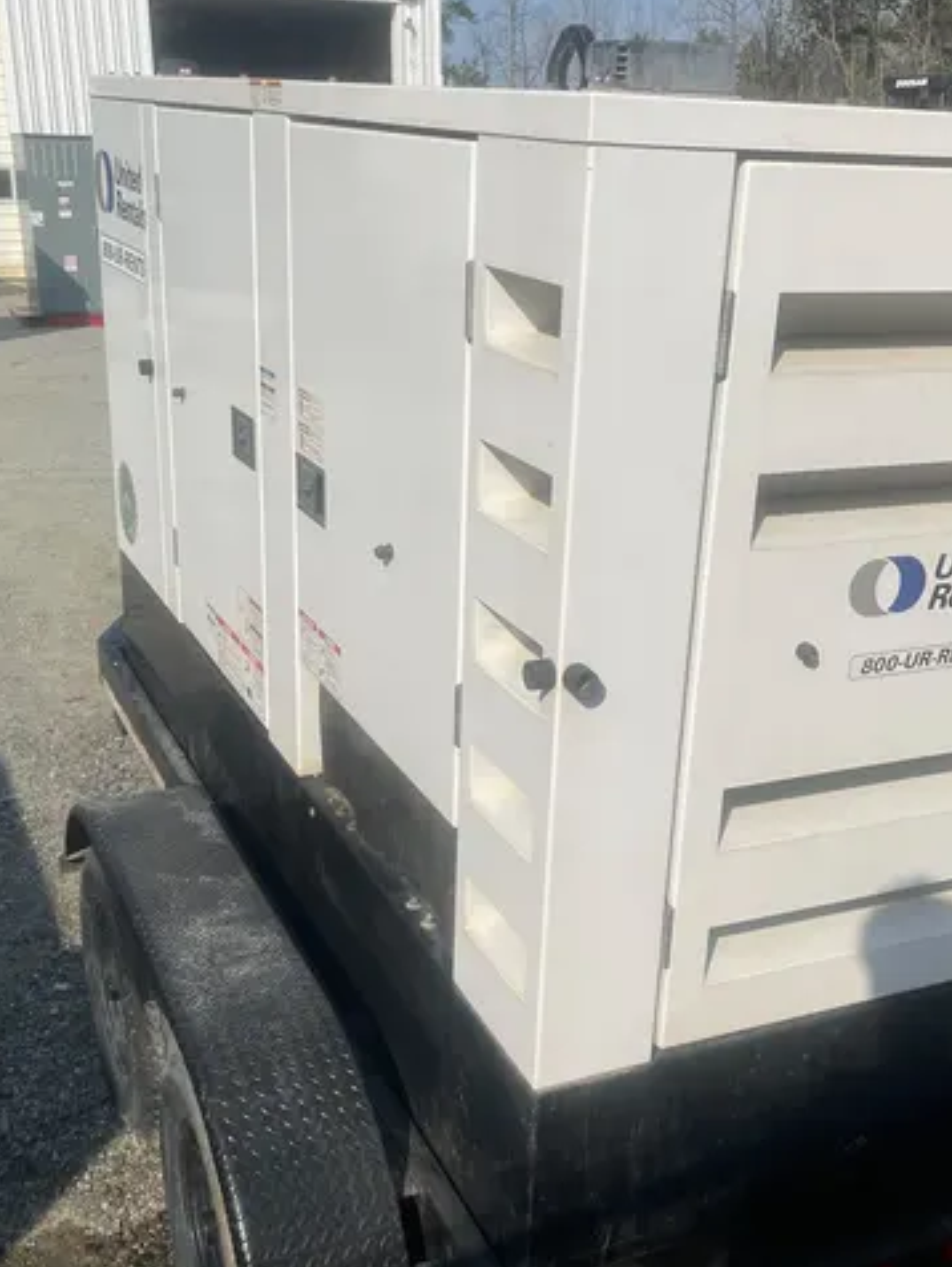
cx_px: 545
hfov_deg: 36.0
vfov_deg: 46.6
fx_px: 1464
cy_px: 720
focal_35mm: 40
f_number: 1.6
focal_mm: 4.2
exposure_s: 1/9091
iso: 50
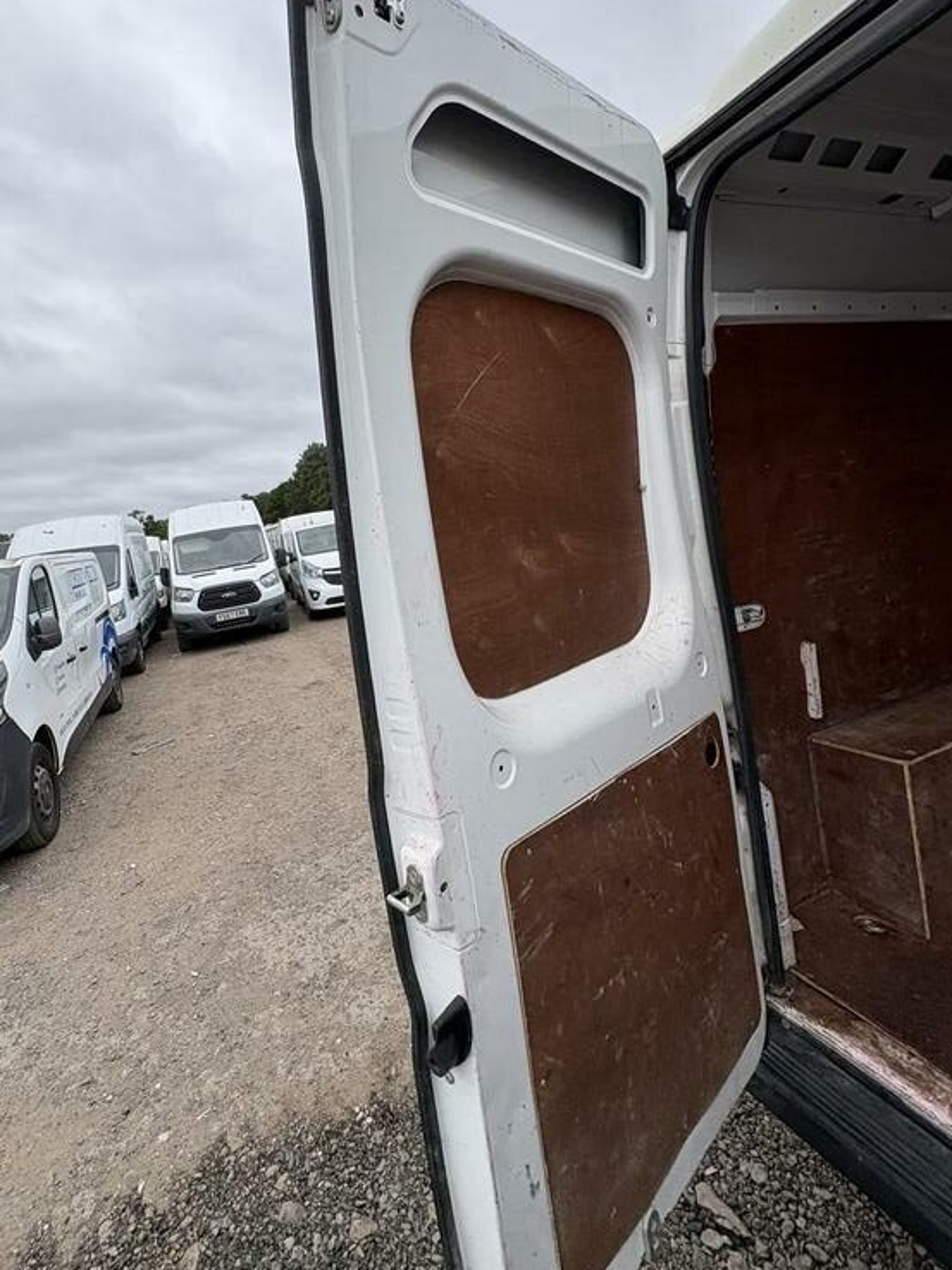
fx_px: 624
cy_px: 559
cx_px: 386
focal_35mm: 17
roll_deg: +2.4
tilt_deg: +2.6
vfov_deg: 90.6
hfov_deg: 74.0
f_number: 2.2
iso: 50
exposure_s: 1/932
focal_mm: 2.22
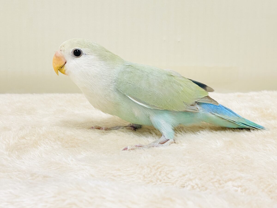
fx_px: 416
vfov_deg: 28.0
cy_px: 104
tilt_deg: -10.4
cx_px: 138
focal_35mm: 52
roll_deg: -0.7
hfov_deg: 36.8
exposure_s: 1/99
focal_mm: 6
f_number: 2
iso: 125
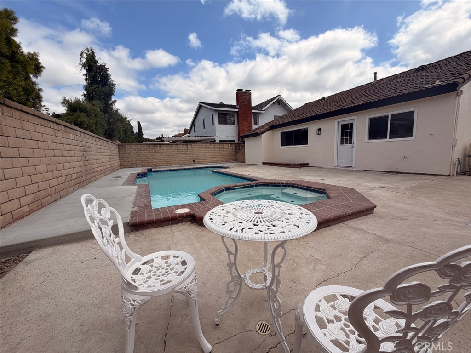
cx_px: 236
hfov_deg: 102.1
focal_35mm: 14
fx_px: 190
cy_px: 176
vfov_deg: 85.7
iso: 20
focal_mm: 2.22
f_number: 2.2
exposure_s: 1/1235
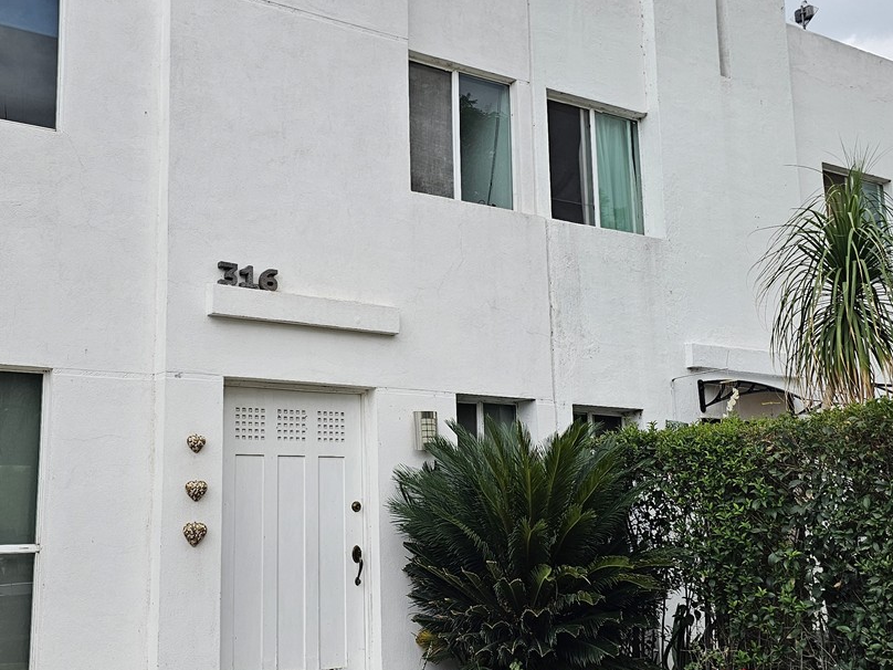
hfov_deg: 45.6
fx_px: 1058
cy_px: 346
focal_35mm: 41
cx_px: 371
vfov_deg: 35.1
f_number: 1.7
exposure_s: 1/100
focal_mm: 6.3
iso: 40
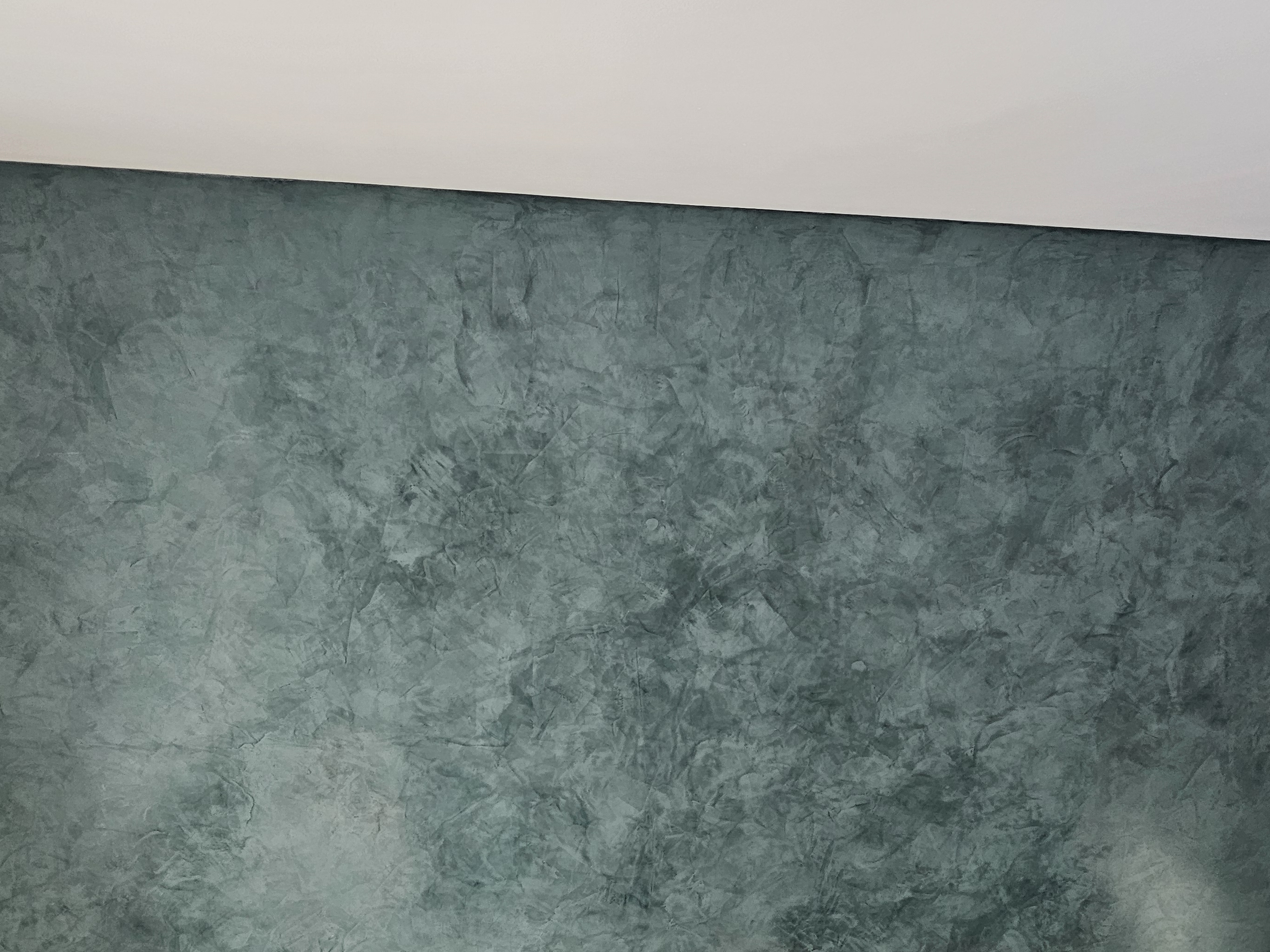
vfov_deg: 68.0
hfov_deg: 84.6
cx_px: 613
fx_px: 697
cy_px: 572
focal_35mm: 19
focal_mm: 2.2
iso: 160
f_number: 2.2
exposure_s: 1/60
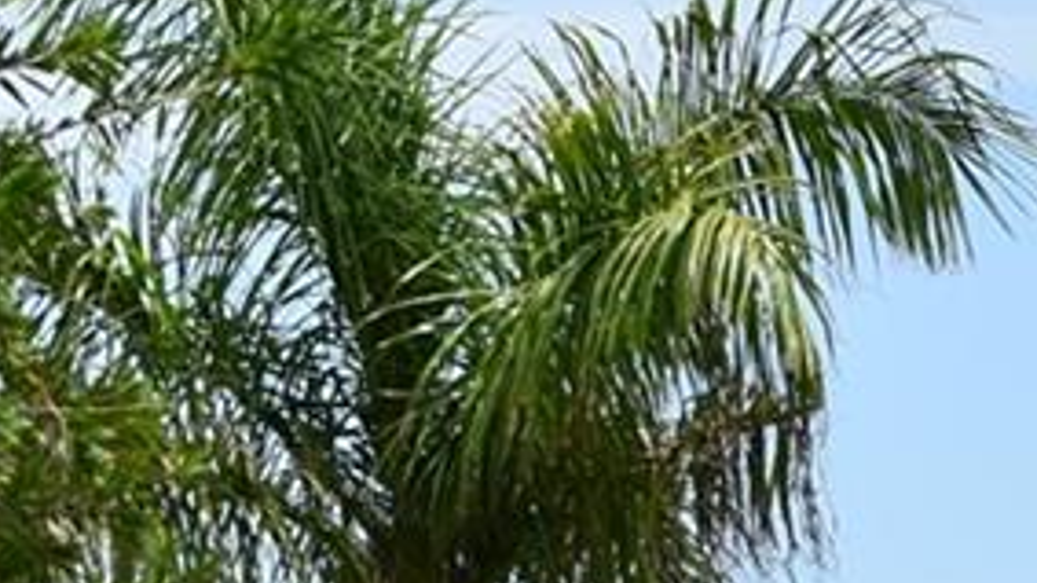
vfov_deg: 3.6
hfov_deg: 6.1
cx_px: 2565
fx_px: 9264
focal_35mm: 337
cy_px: 1349
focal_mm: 38
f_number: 9
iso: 100
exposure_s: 1/320
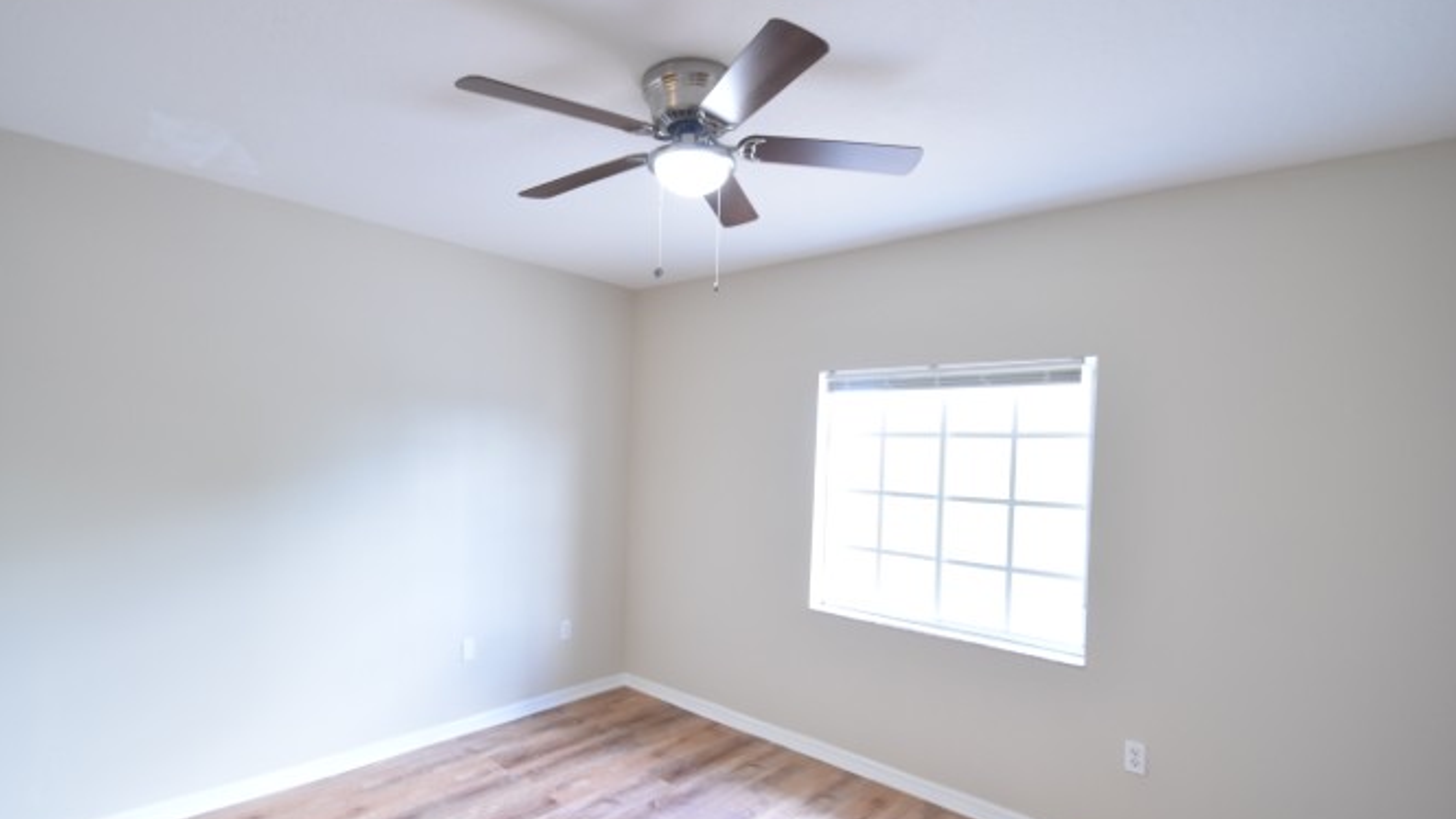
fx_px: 656
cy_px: 458
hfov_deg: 95.9
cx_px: 714
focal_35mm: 17
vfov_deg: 63.7
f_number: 3.5
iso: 800
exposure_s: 1/45
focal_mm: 10
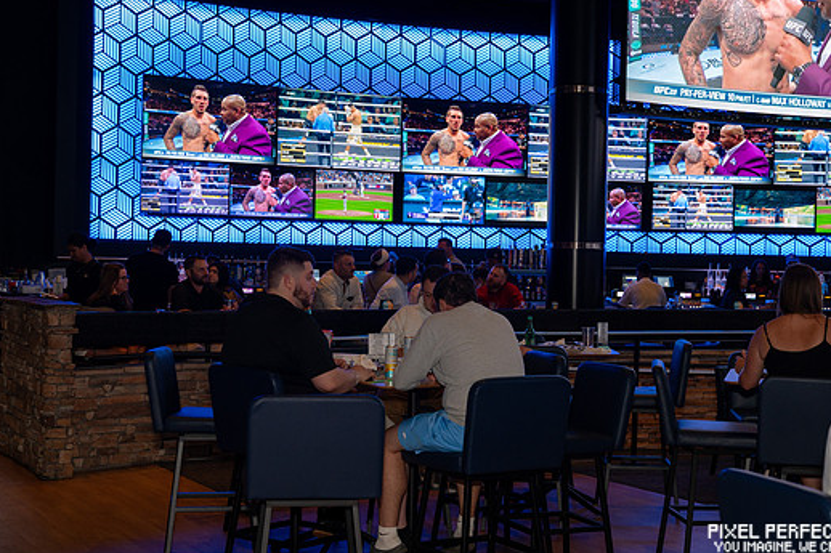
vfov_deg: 24.2
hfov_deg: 35.6
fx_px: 1292
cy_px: 279
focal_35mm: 56
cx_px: 436
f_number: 4
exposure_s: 1/60
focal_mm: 50
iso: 800
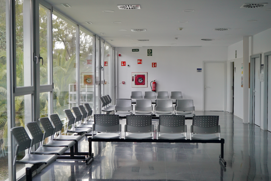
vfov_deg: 28.7
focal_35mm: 47
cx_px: 136
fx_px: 354
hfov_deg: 41.9
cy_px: 90
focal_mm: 47
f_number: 4
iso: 800
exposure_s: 1/160
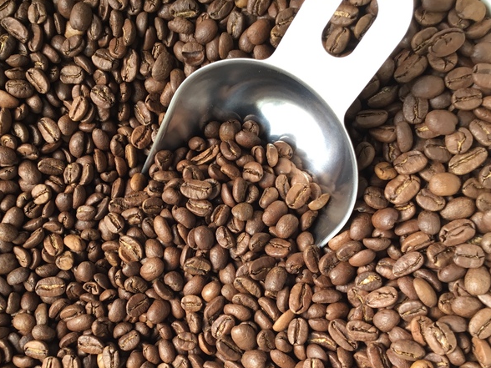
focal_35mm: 43
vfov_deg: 33.2
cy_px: 251
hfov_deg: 43.6
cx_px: 190
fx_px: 610
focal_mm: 3.3
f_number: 2.4
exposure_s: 1/134
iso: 25
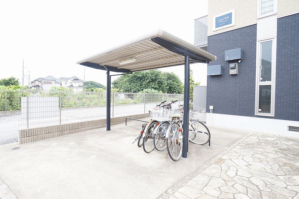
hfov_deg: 73.8
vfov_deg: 53.1
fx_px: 199
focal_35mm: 24
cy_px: 100
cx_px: 150
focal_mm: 16
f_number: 5
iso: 100
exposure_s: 1/80
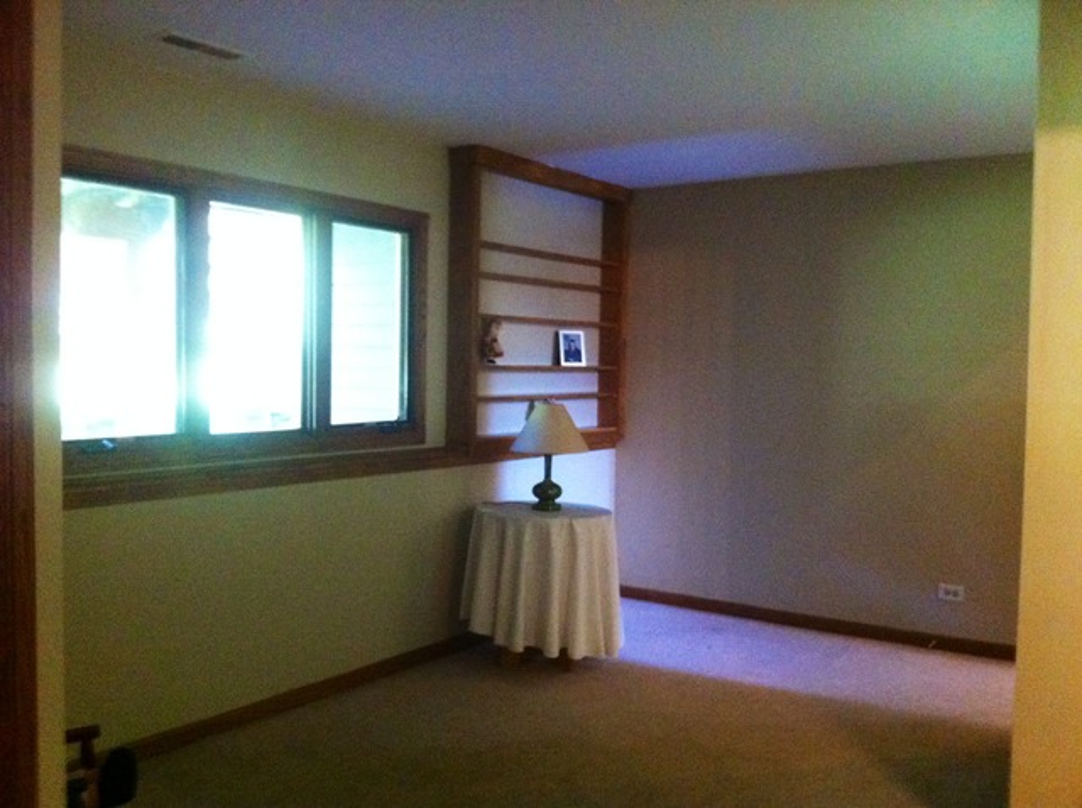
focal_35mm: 35
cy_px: 404
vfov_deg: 40.6
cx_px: 541
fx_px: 1092
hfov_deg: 52.7
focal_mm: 3.85
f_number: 2.8
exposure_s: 1/17
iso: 800
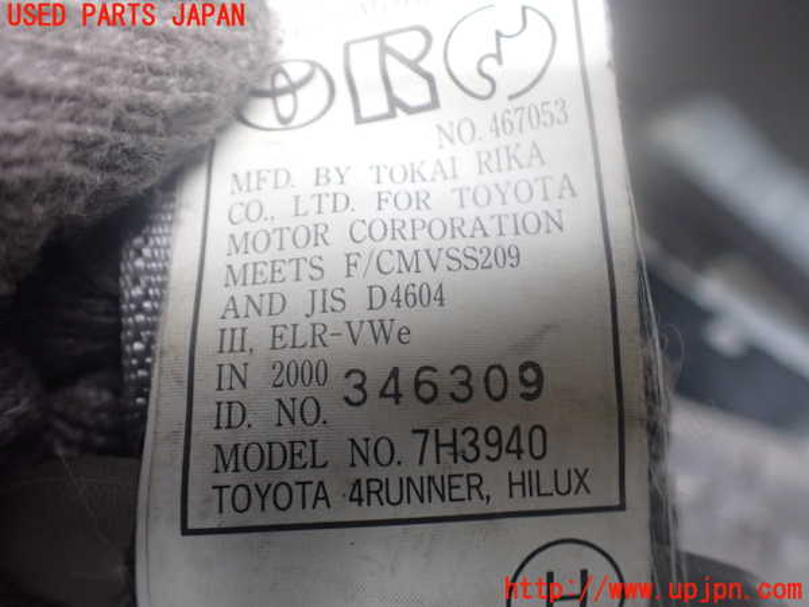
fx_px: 701
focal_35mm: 30
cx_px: 404
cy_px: 304
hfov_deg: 60.0
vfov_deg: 46.8
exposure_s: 1/125
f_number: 2.3
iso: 500
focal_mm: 5.4
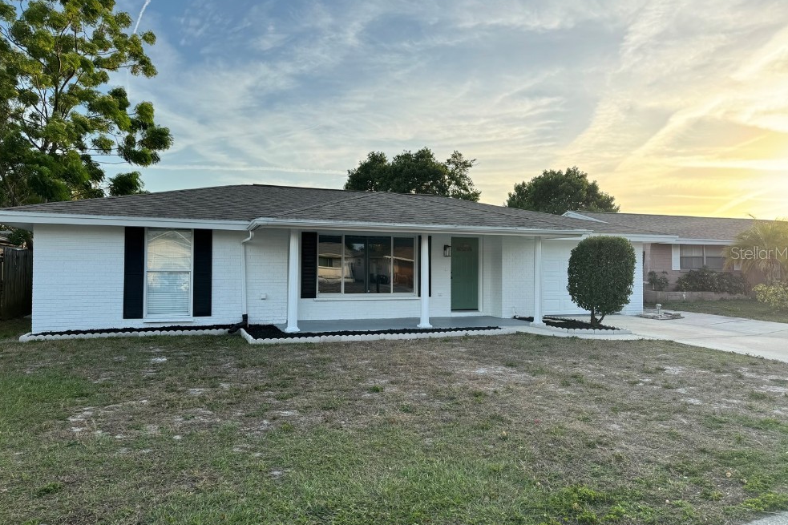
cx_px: 396
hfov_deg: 69.4
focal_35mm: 26
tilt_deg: +0.7
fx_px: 569
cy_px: 252
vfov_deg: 49.5
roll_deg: -0.3
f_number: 1.78
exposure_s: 1/604
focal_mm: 6.86
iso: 80
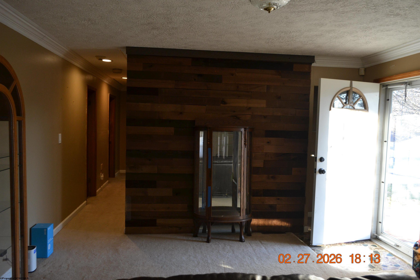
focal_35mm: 27
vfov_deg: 47.9
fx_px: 315
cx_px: 210
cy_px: 140
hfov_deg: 67.4
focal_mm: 18
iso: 400
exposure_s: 1/80
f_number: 4.5
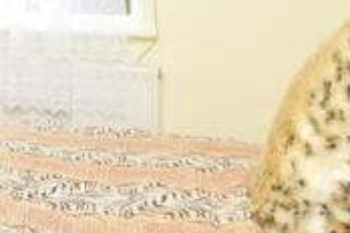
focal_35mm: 65
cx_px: -274
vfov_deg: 19.9
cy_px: -31
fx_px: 631
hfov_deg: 21.2
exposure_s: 1/200
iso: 640
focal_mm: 11.5
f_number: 10
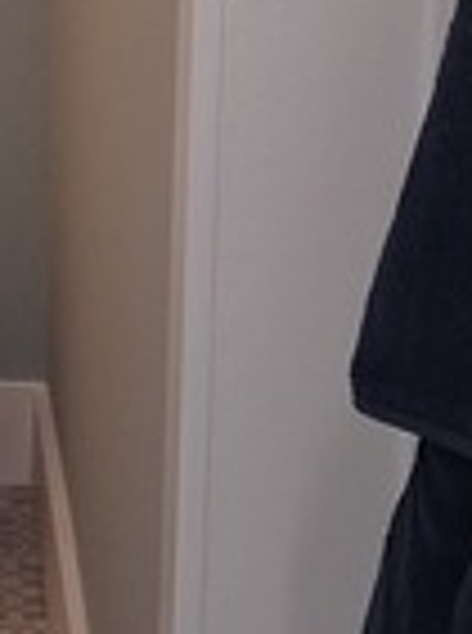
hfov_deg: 10.7
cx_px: -436
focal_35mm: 128
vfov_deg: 14.9
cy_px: -115
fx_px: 2338
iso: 320
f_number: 1.8
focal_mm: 4
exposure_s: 1/50
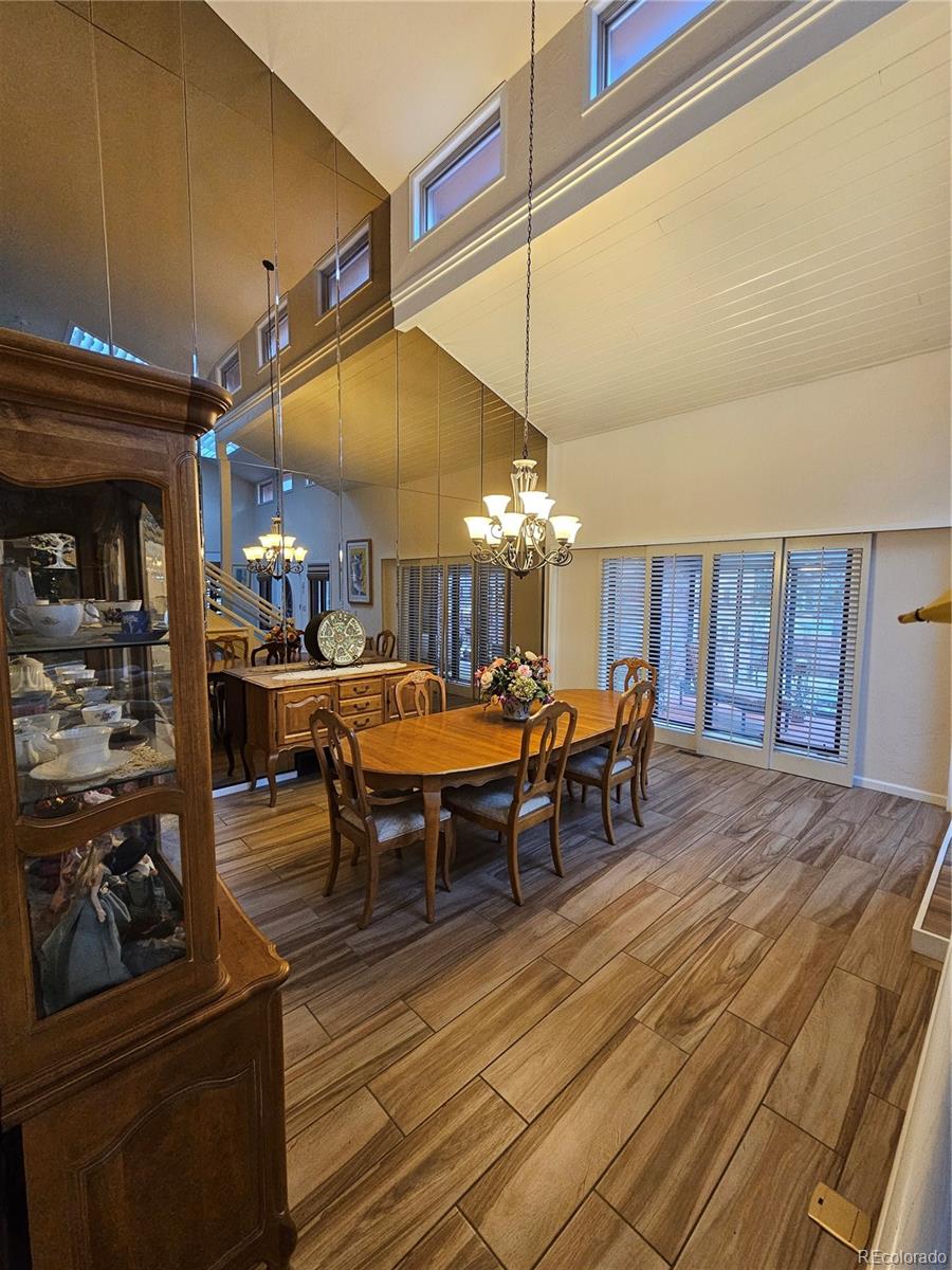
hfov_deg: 89.9
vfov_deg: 106.2
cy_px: 635
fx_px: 477
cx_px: 476
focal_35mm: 13
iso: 400
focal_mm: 2.2
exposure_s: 1/60
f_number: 2.2
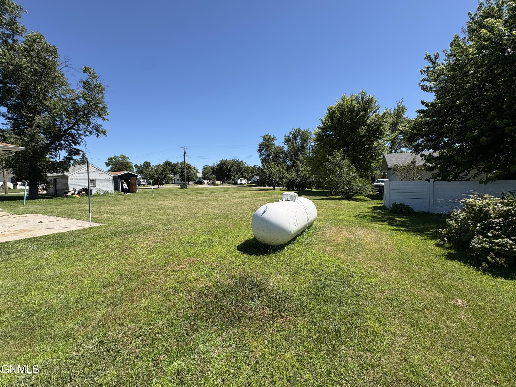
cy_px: 194
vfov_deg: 85.7
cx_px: 258
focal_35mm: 14
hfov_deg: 102.1
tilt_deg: -2.1
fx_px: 209
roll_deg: +0.4
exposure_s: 1/1880
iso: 64
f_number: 2.2
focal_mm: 2.22
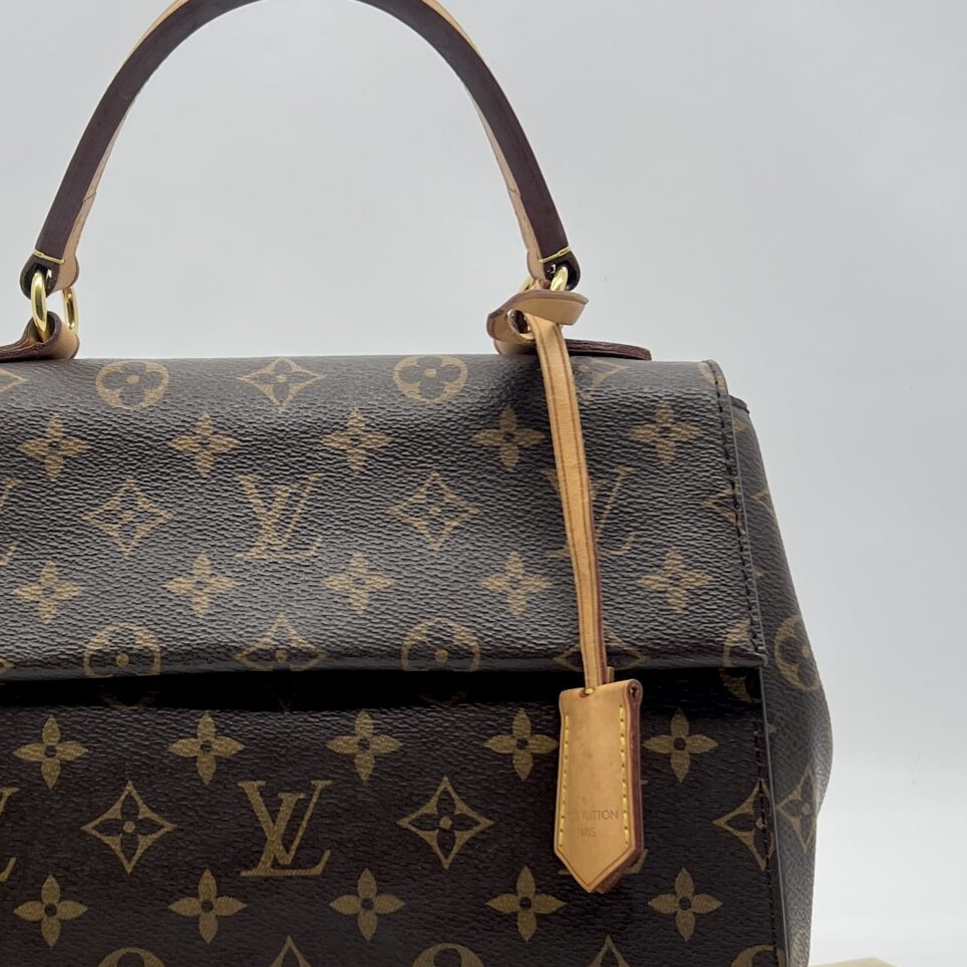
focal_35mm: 61
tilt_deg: -2.8
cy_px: 588
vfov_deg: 28.1
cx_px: 266
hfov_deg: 27.8
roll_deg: +0.8
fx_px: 1928
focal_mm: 5.7
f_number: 1.5
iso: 32
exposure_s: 1/127
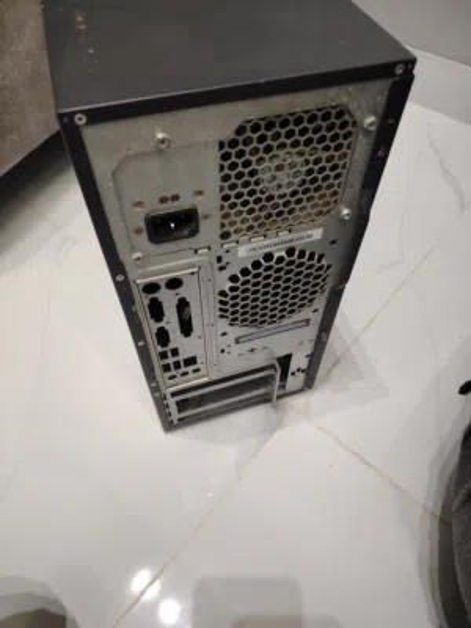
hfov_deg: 56.8
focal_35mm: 24
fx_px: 435
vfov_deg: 71.6
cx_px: 236
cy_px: 314
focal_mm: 5.25
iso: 1716
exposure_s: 1/100
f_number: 1.75
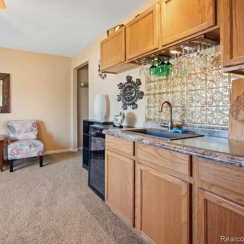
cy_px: 122
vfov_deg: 80.7
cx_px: 72
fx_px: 144
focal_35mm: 18
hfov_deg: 76.8
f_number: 11
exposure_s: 2.5
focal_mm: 14
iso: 100
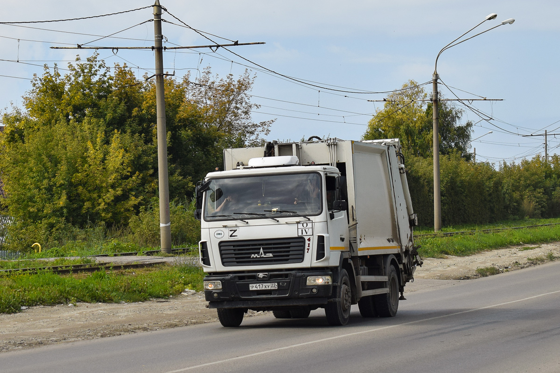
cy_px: 186
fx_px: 1283
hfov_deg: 24.6
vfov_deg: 16.6
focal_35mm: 82
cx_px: 280
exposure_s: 1/800
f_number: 6.3
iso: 200
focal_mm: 55
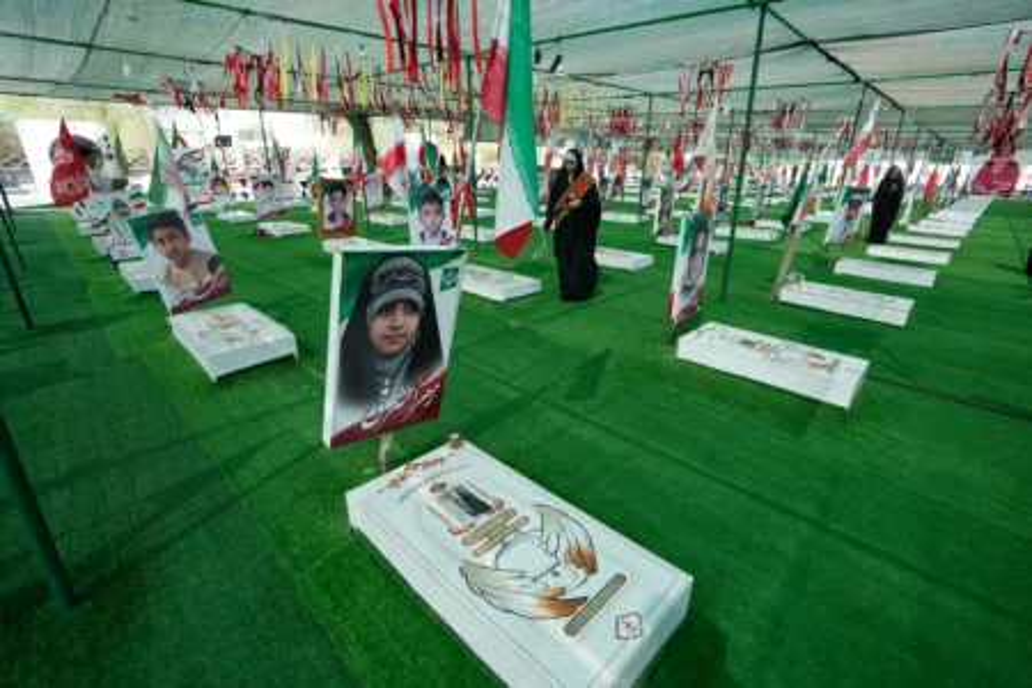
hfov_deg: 96.7
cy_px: 344
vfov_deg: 73.7
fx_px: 459
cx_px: 516
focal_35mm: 16
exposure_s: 1/640
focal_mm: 16
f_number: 5.6
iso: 640
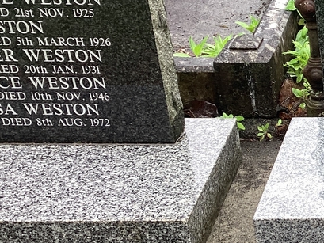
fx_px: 852
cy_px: 111
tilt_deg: -27.4
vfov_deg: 16.2
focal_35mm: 91
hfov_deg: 19.2
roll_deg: +0.4
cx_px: 466
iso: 25
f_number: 2.4
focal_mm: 3.3
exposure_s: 1/123
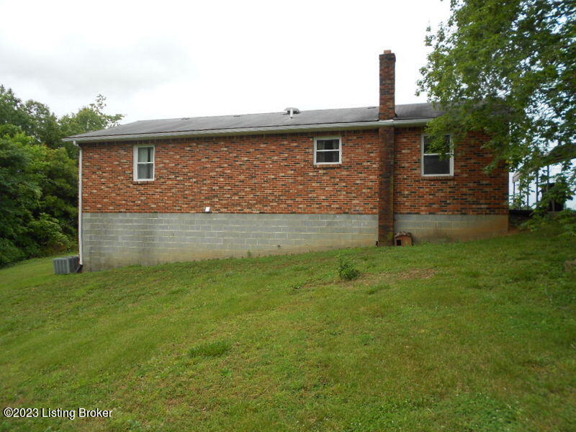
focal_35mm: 26
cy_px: 216
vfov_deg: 53.1
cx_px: 288
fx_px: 433
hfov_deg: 67.3
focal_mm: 4.6
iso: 80
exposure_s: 1/640
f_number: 3.2
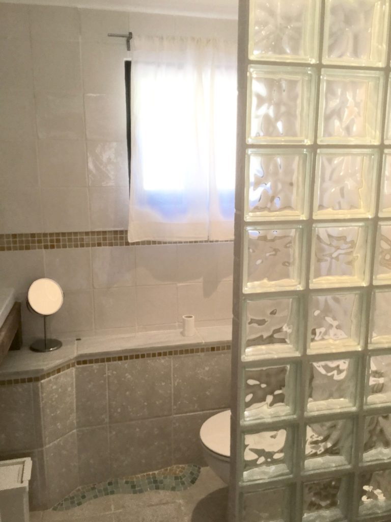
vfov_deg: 58.4
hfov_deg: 45.4
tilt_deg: -12.5
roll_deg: -0.8
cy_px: 261
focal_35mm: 31
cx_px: 196
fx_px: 467
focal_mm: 3.3
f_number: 2.4
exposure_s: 1/33
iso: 64
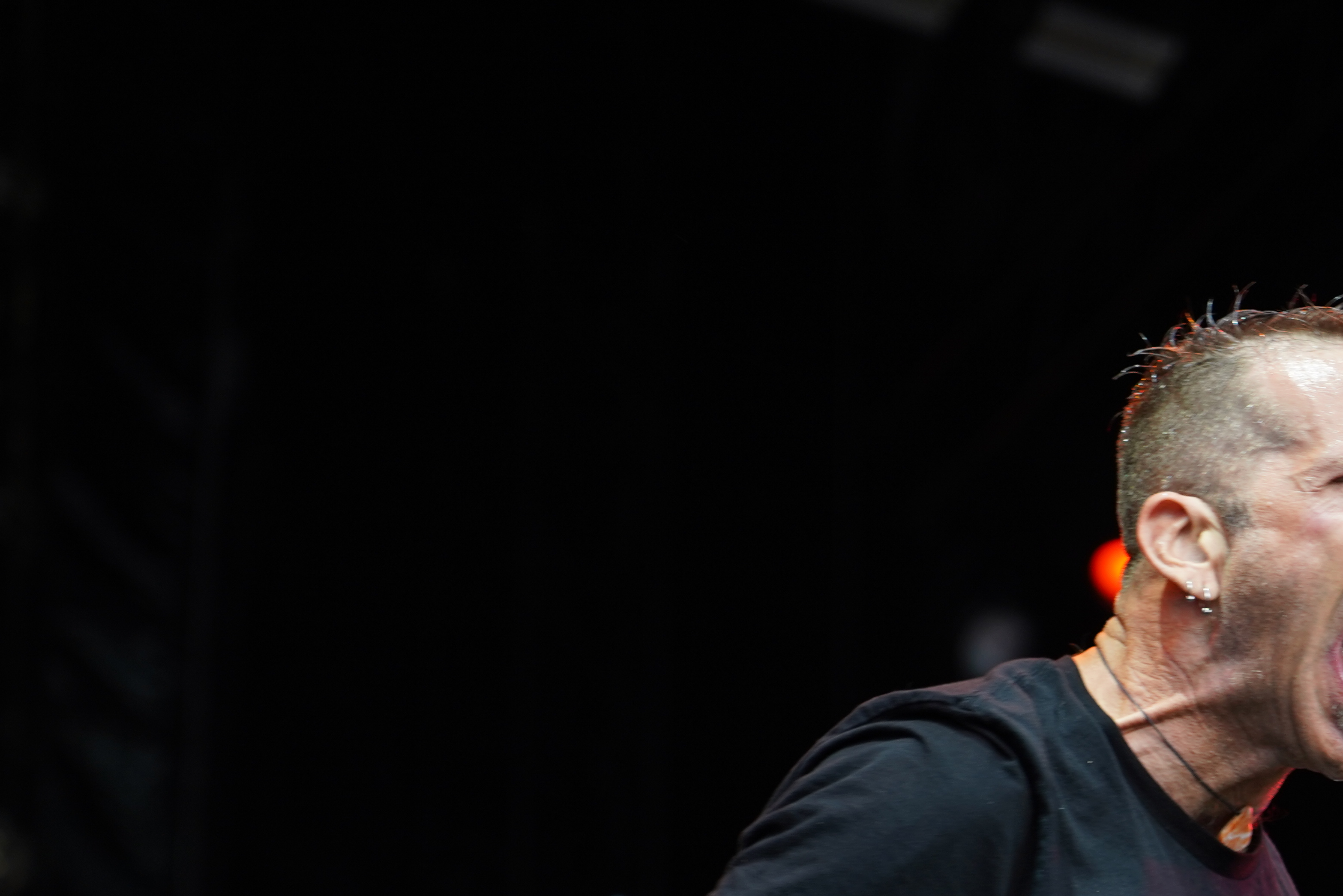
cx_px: 1113
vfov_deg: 6.8
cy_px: 635
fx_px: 7499
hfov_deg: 10.2
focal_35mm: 201
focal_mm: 105
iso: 400
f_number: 4
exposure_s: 1/125
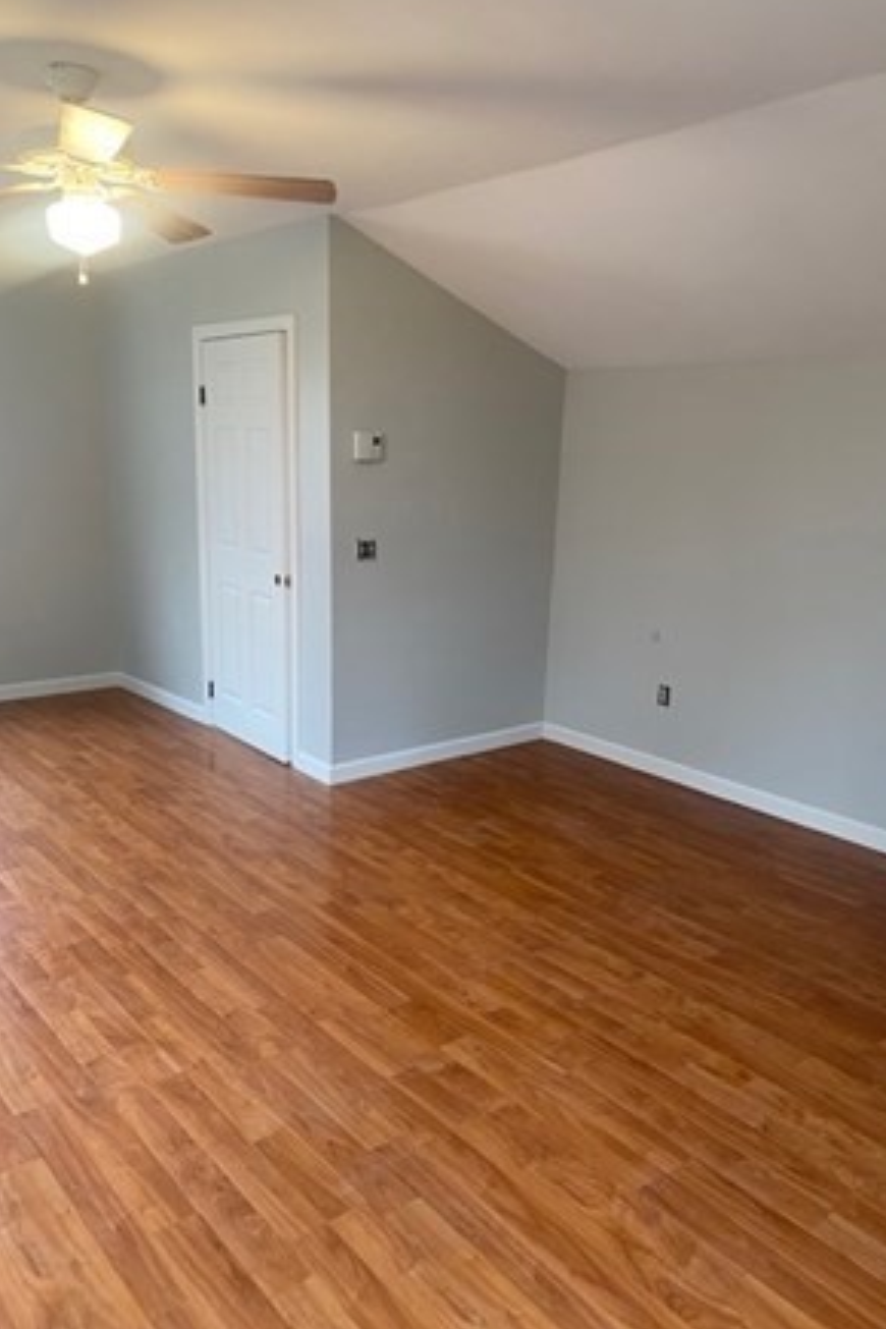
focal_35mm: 28
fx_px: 1034
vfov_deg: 65.5
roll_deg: -1.3
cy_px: 651
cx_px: 464
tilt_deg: -10.4
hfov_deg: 46.4
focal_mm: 4.25
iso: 125
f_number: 1.8
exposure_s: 1/60
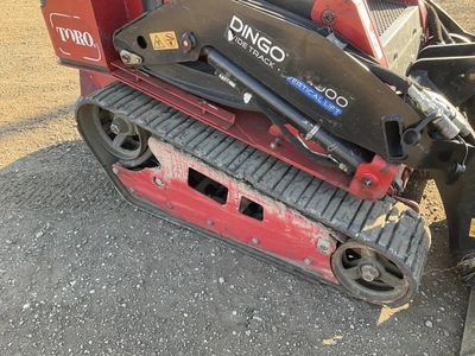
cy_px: 178
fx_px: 398
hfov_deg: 61.7
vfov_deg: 48.2
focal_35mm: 29
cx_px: 238
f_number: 1.8
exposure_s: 1/157
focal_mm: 3
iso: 32
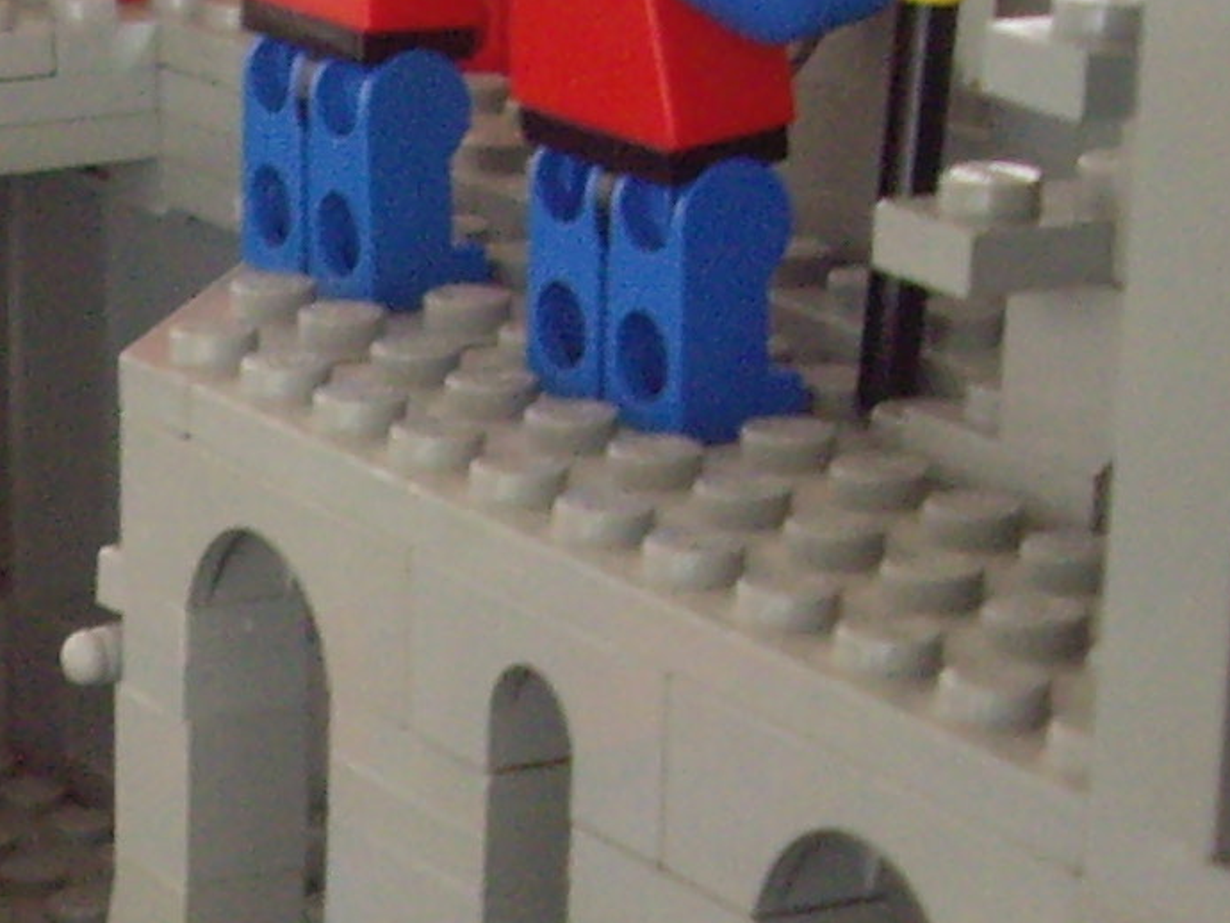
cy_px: 1222
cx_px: -344
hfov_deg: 12.4
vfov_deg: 9.4
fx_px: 5509
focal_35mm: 155
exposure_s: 1/10
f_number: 2.7
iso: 200
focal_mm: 6.2
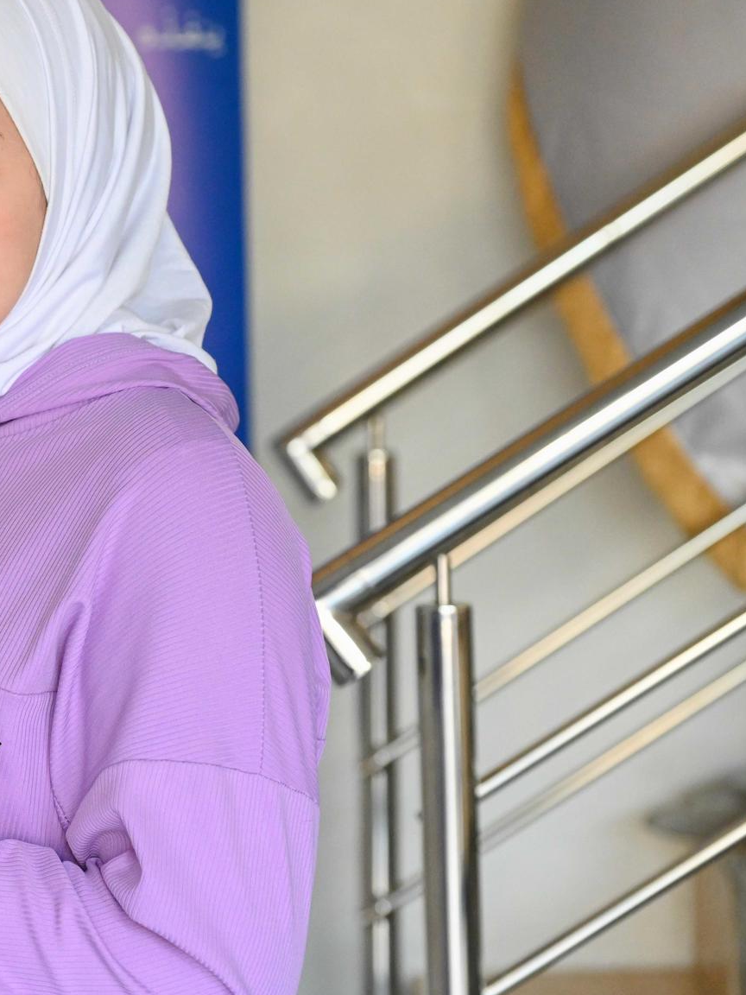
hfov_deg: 11.0
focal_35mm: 133
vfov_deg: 14.8
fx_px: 3822
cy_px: 463
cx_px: -33
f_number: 4
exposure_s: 1/500
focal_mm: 83
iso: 3200
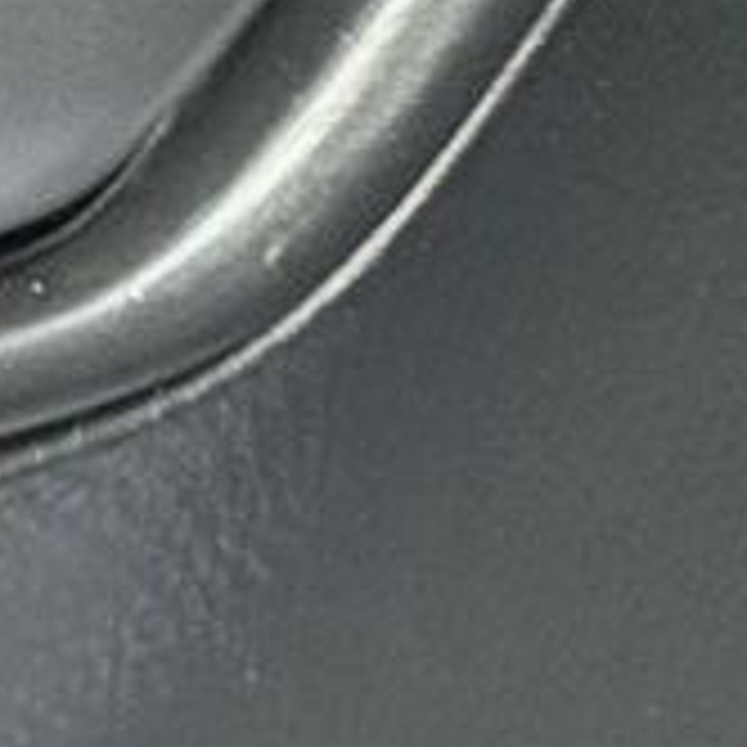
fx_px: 3101
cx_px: -1944
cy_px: 1654
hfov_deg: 8.9
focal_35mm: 127
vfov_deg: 11.8
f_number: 2.2
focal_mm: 2.22
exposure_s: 1/130
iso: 100
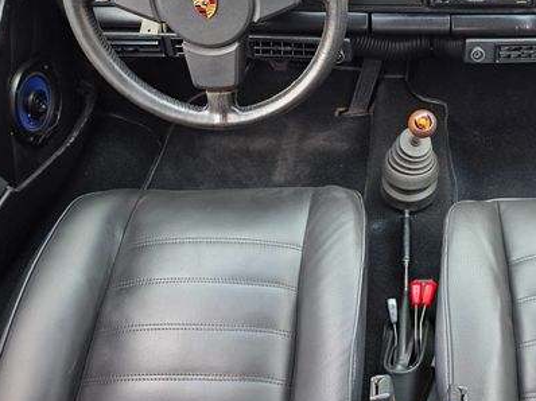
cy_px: 136
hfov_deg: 47.8
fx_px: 573
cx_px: 417
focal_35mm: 37
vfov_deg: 38.2
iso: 125
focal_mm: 6.3
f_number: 1.7
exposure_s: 1/180
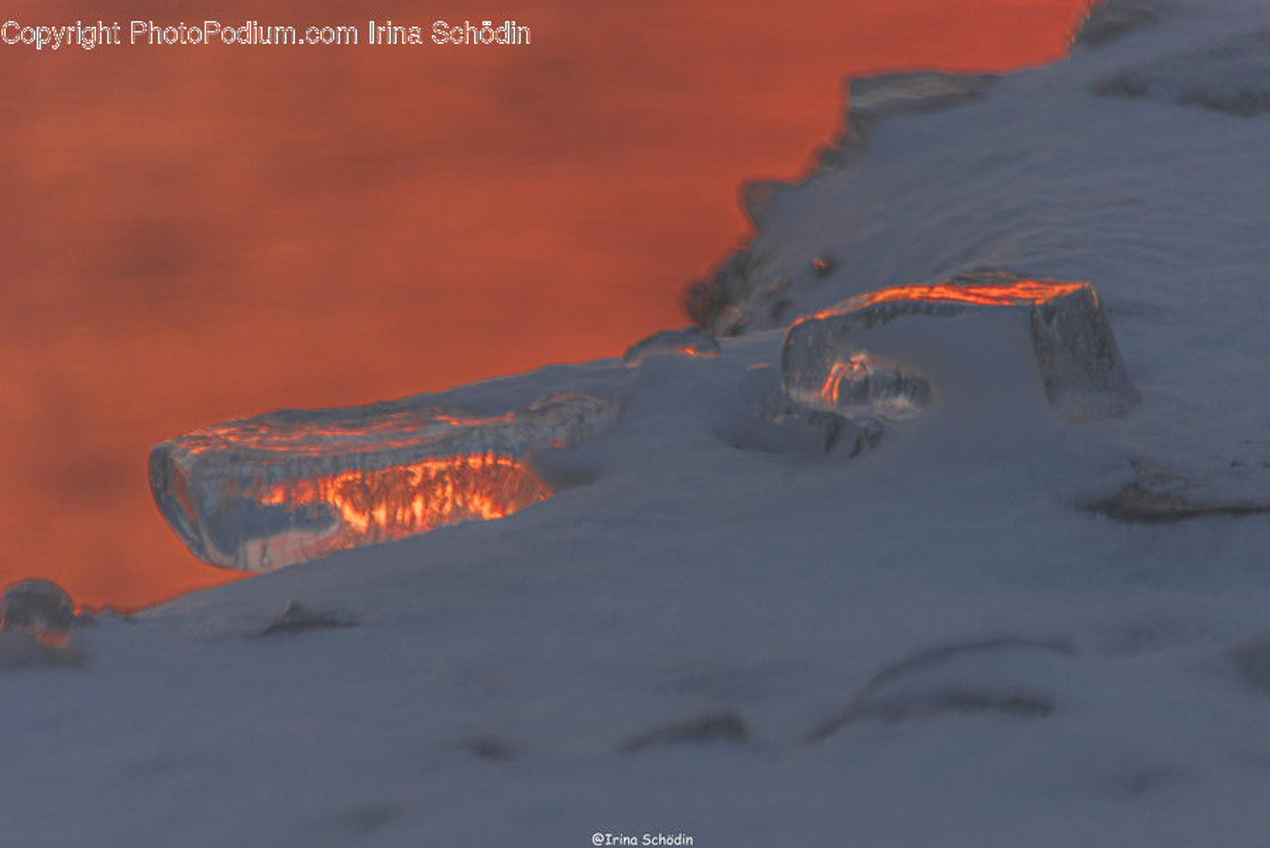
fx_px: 21176
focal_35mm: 600
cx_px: 635
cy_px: 424
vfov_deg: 2.3
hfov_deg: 3.4
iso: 100
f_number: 6.3
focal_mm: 600
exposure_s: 1/40
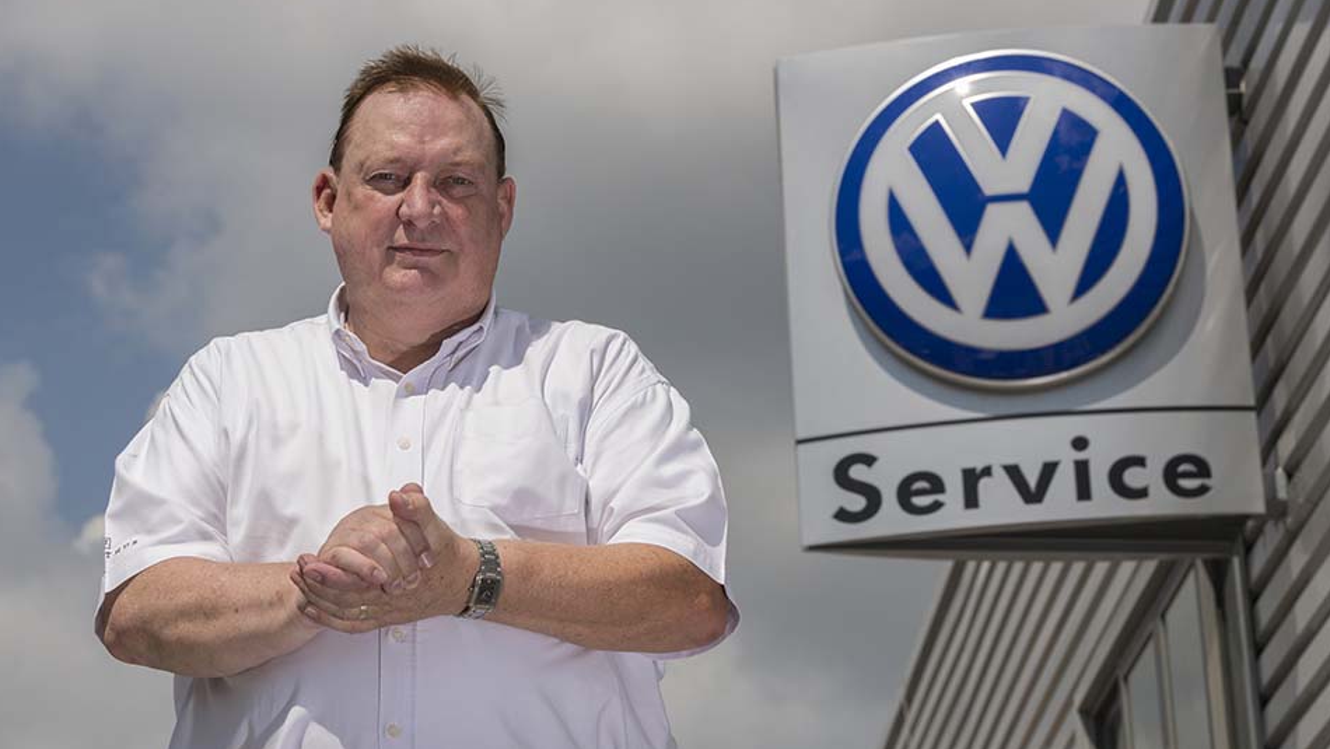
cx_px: 664
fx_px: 3210
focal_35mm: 91
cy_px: 386
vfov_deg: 13.3
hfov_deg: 23.4
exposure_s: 1/200
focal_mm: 86
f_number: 10
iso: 80
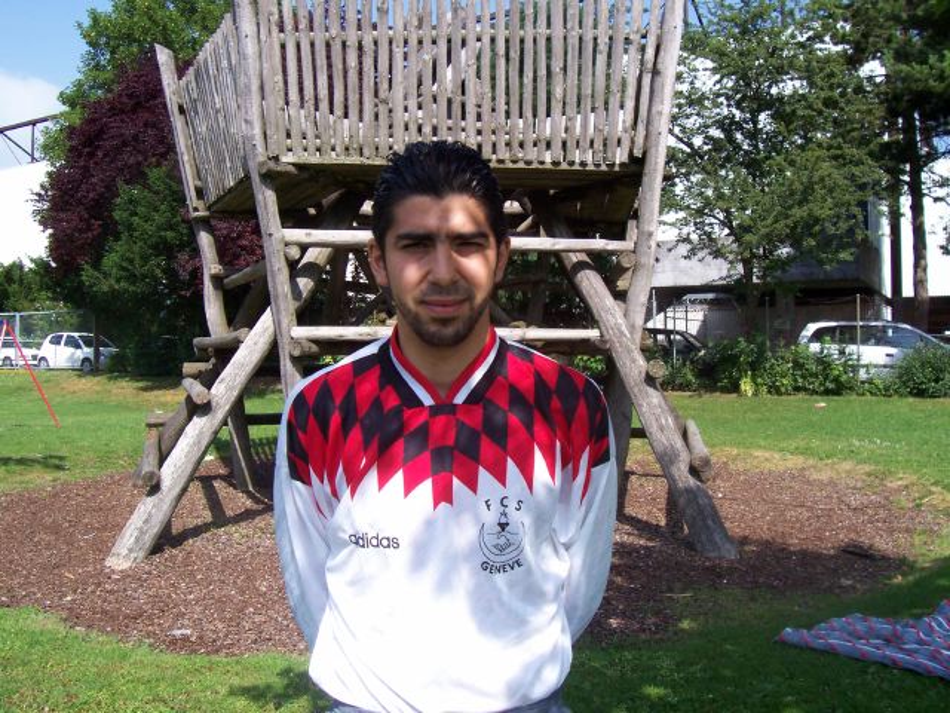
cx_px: 475
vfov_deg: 41.8
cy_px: 356
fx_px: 933
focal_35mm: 34
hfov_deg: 54.0
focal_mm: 5.6
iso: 80
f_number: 5.1
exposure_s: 1/307
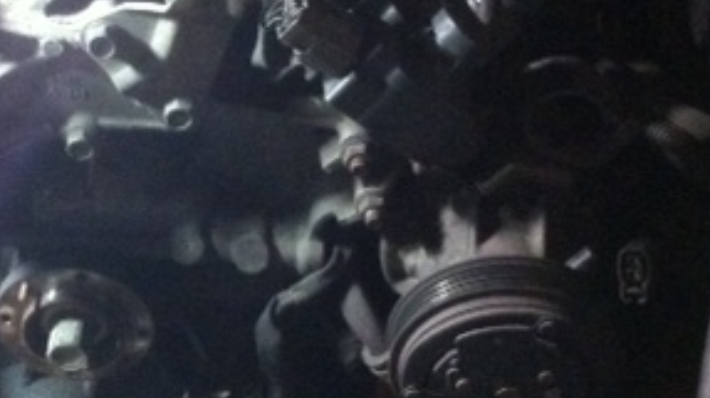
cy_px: 180
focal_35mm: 85
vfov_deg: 14.2
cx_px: 131
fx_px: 1599
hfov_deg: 24.6
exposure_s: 1/15
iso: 800
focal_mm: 3.85
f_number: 2.8
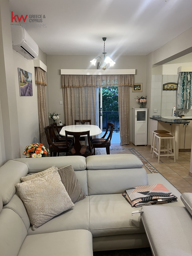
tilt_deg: -8.2
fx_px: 192
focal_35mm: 26
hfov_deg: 53.1
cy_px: 128
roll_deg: +0.2
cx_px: 96
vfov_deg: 67.3
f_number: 1.5
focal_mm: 5.7
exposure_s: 1/50
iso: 160
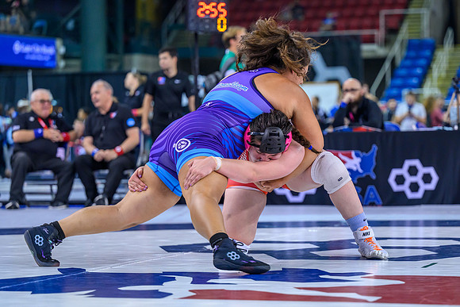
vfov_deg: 11.5
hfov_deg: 17.1
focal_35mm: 119
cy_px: 182
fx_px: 1527
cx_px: 276
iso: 2000
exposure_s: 1/640
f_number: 2.8
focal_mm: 98
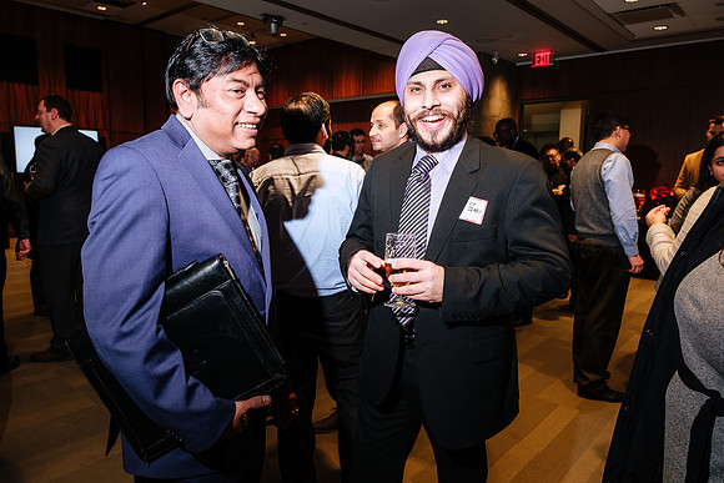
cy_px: 242
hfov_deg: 73.7
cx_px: 362
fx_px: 483
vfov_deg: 53.2
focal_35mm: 24
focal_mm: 16
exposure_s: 1/60
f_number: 4
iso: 400
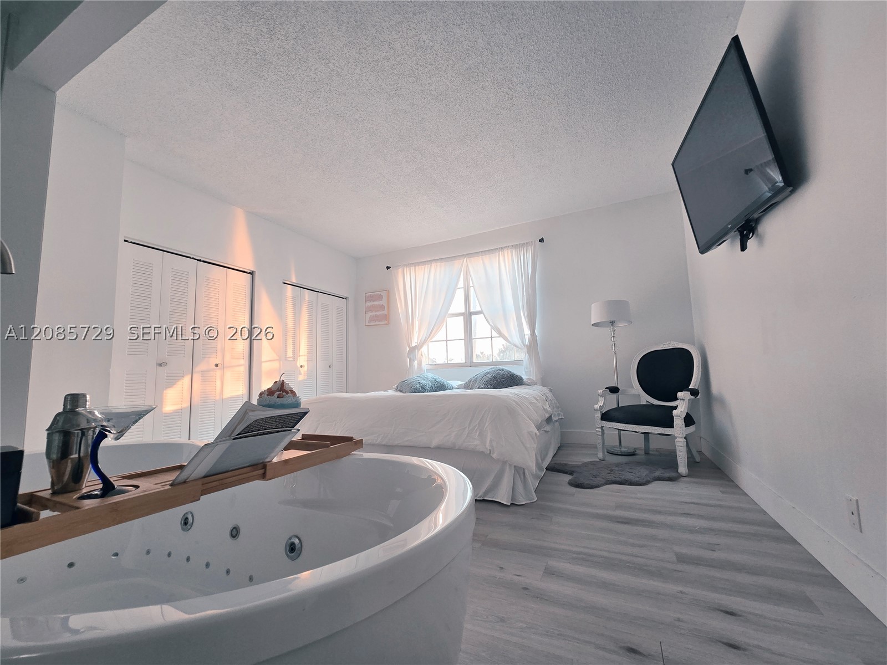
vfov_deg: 89.9
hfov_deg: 106.2
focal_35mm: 13
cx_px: 444
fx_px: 333
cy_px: 332
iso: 125
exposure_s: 1/60.2
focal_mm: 2.2
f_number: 2.2
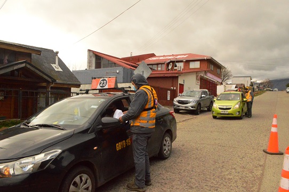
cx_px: 144
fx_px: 216
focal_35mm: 27
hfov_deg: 67.4
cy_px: 96
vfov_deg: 47.8
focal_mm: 18
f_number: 16
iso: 6400
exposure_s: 1/1600
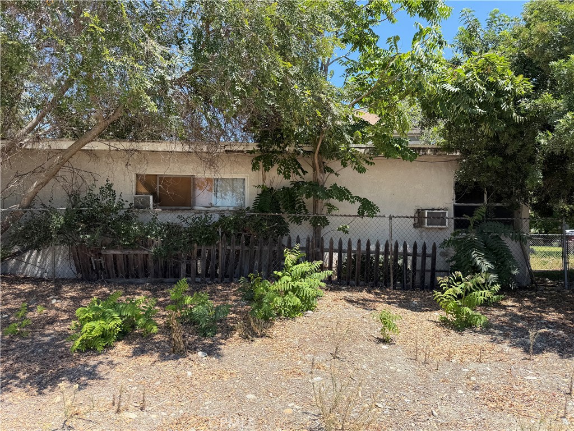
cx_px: 287
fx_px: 398
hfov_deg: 71.6
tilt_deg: +1.2
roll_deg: +0.2
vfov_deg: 56.8
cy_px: 216
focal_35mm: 24
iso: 80
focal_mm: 6.76
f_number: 1.78
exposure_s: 1/1553
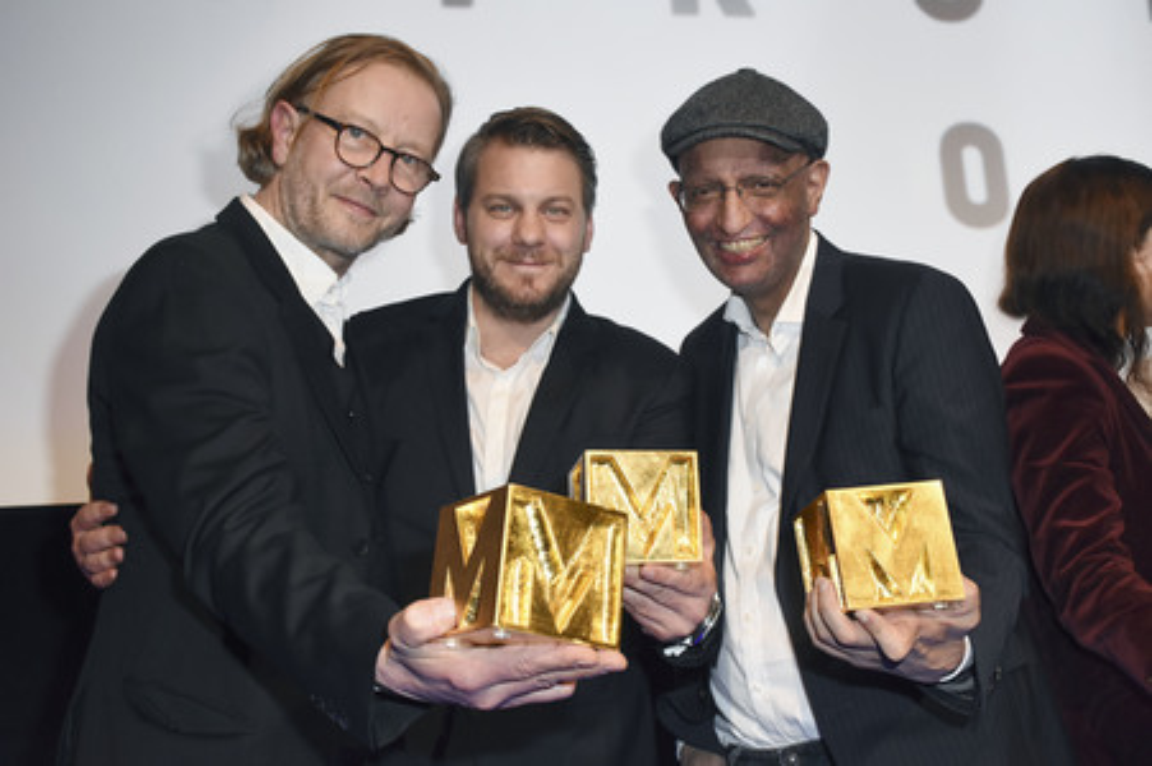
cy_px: 383
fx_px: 1535
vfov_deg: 28.0
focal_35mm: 48
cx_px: 576
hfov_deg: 41.1
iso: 1600
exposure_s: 1/80
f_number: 6.3
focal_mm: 32
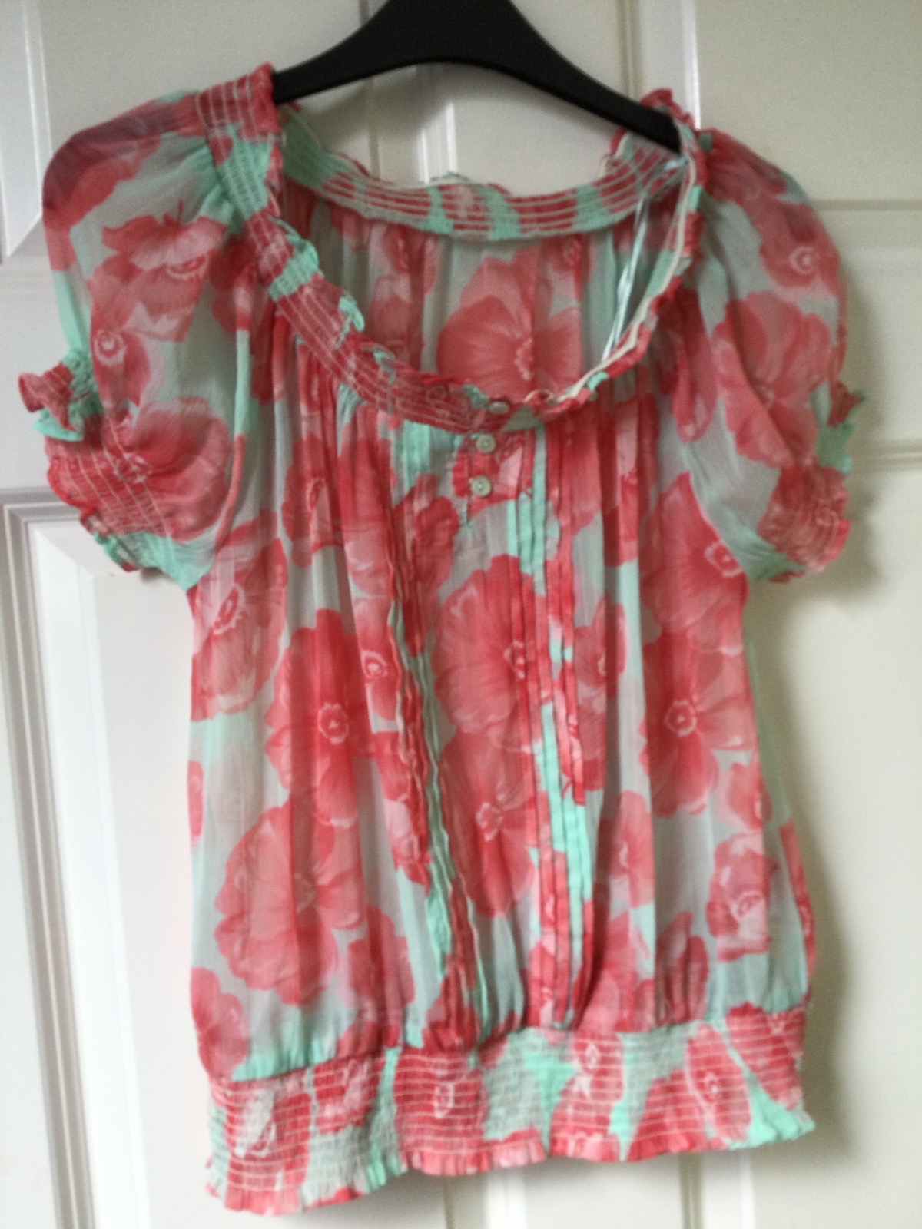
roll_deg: +1.9
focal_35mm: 31
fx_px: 1101
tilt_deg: -4.6
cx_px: 461
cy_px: 614
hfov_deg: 45.4
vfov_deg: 58.4
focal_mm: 3.3
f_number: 2.4
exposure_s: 1/33
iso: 25
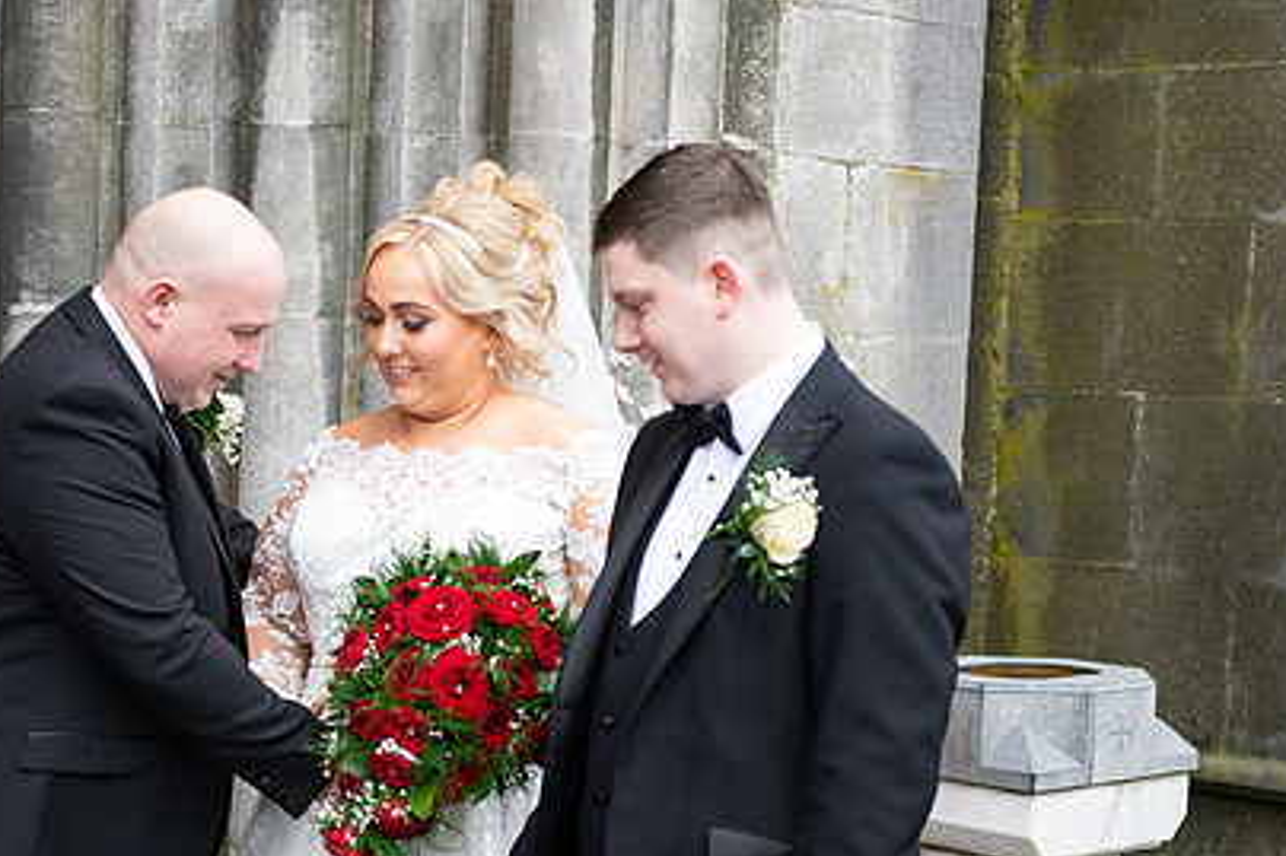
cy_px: 562
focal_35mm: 79
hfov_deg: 25.6
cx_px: 519
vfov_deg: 17.2
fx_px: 2821
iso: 125
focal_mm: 55
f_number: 3.5
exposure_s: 1/160
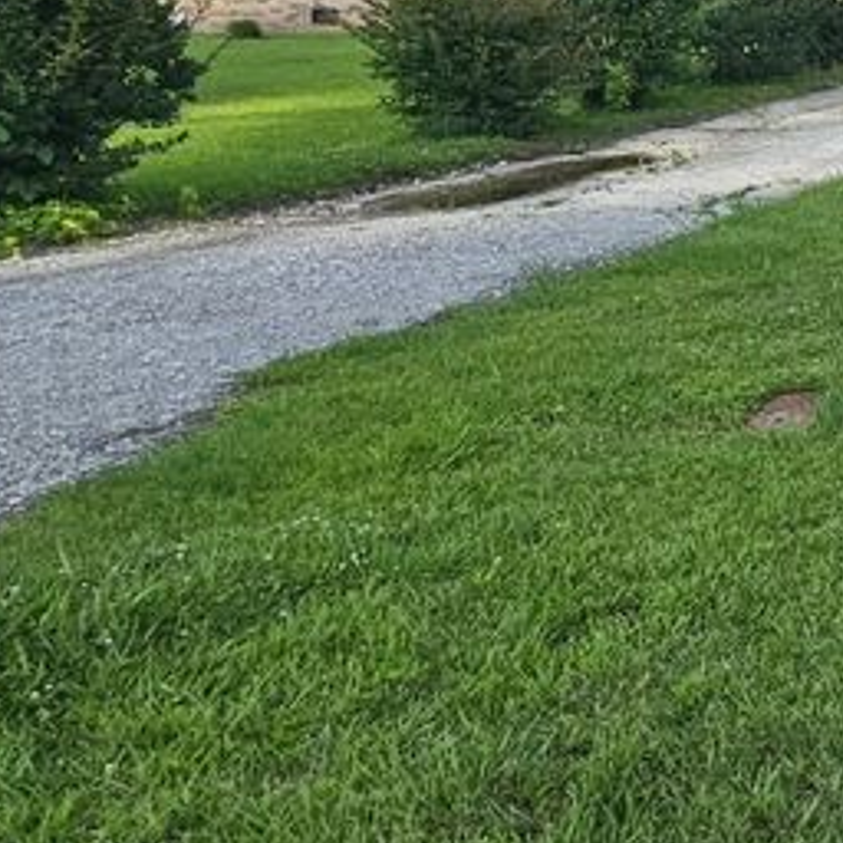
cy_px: -41
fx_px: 1267
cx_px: 1324
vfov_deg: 33.0
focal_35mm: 46
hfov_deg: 25.5
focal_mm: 2.2
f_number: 2.2
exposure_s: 1/769
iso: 50
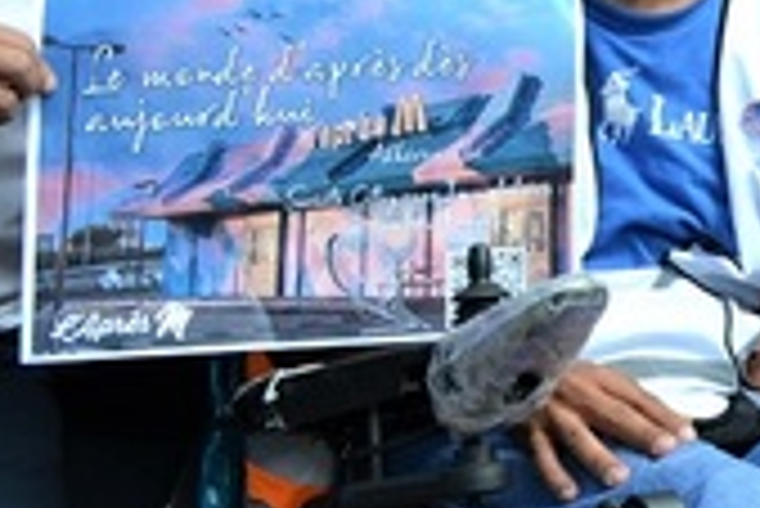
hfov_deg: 14.7
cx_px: 1502
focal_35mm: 115
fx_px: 2430
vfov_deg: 11.1
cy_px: -432
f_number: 7.1
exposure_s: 1/200
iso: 100
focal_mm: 18
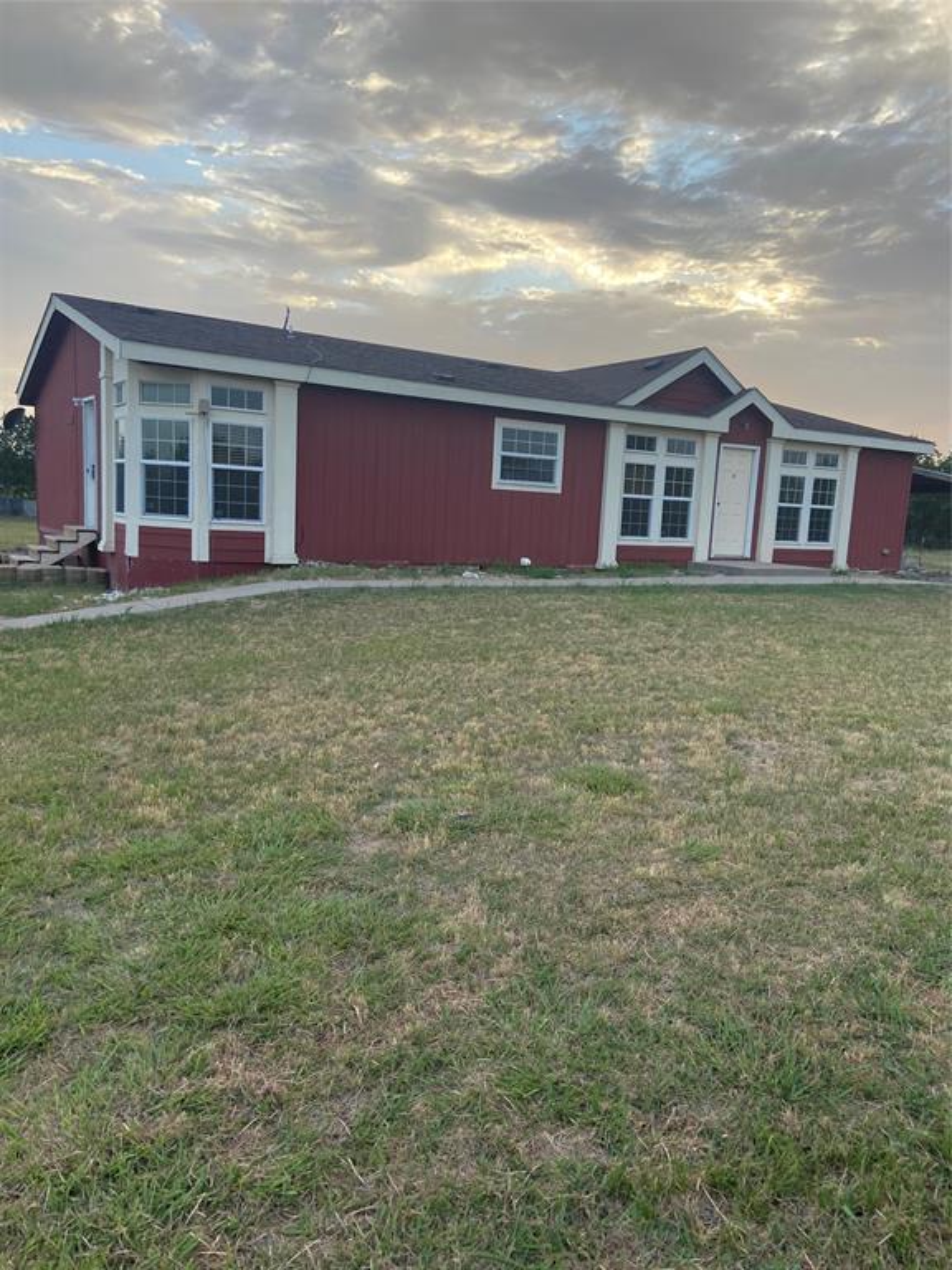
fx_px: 953
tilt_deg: -5.4
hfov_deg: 53.1
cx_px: 476
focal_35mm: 26
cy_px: 635
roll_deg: -2.2
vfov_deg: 67.3
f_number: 1.8
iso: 32
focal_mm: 4.25
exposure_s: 1/205
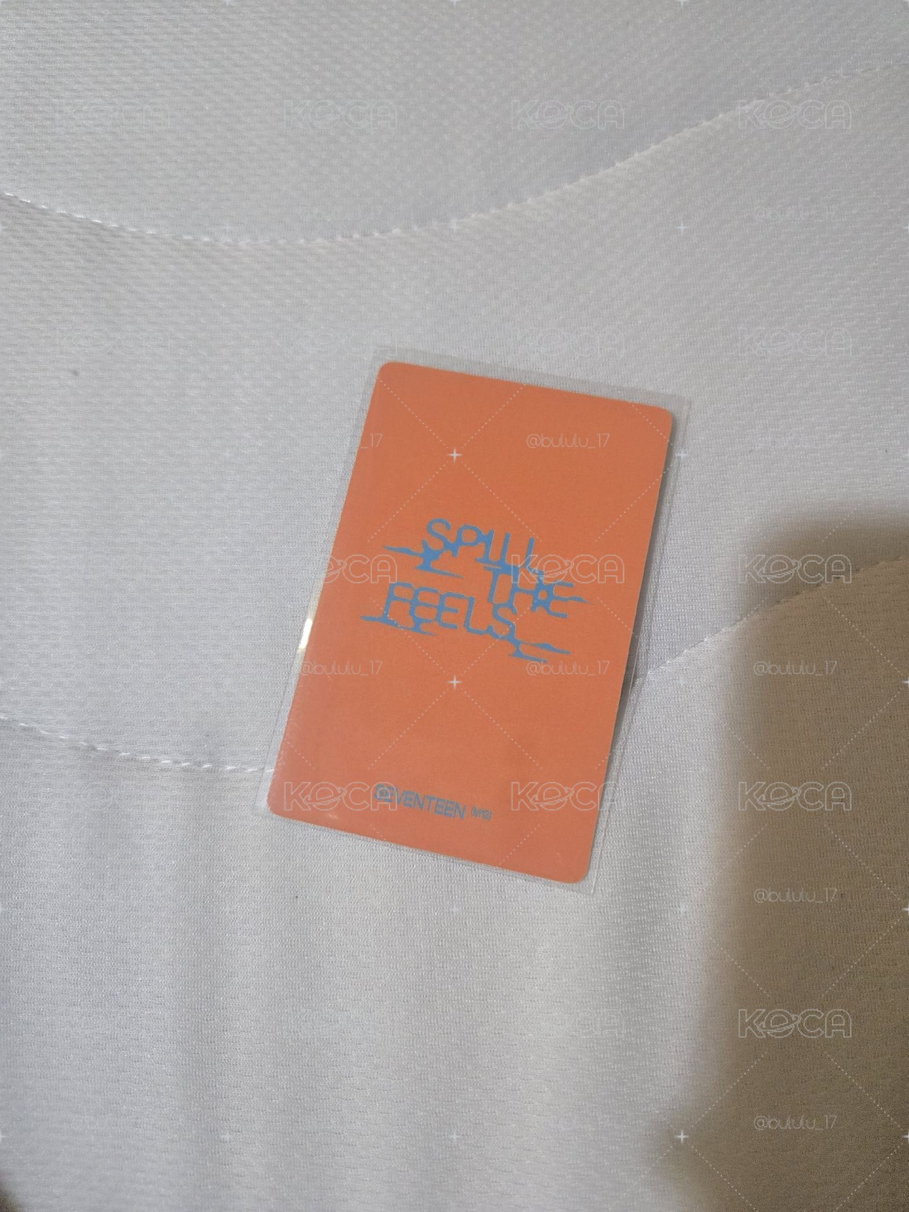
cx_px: 454
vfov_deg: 73.9
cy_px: 606
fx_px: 805
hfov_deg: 58.9
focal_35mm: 23
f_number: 1.8
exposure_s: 1/60
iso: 1000
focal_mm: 5.4
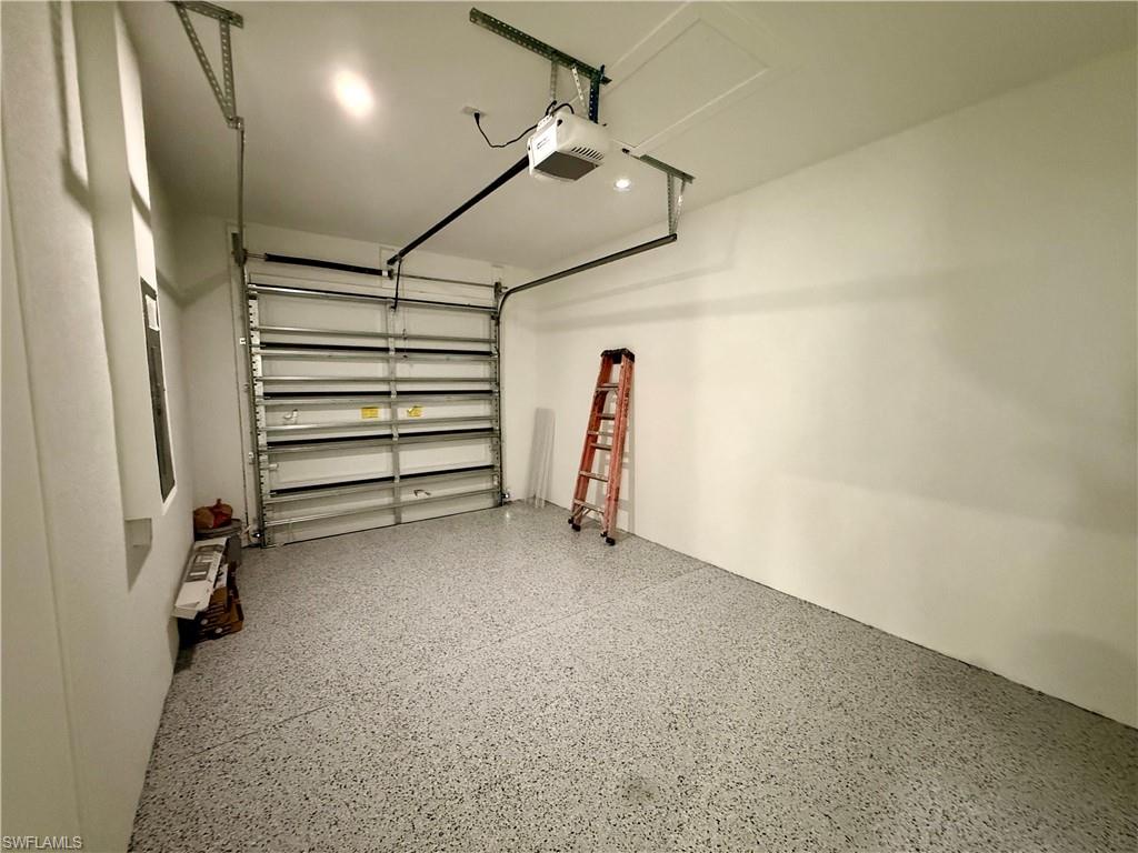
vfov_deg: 85.7
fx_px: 460
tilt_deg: -4.2
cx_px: 569
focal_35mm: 14
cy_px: 426
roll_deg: +0.2
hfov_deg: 102.1
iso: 1000
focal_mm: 2.22
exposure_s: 1/40
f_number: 2.2
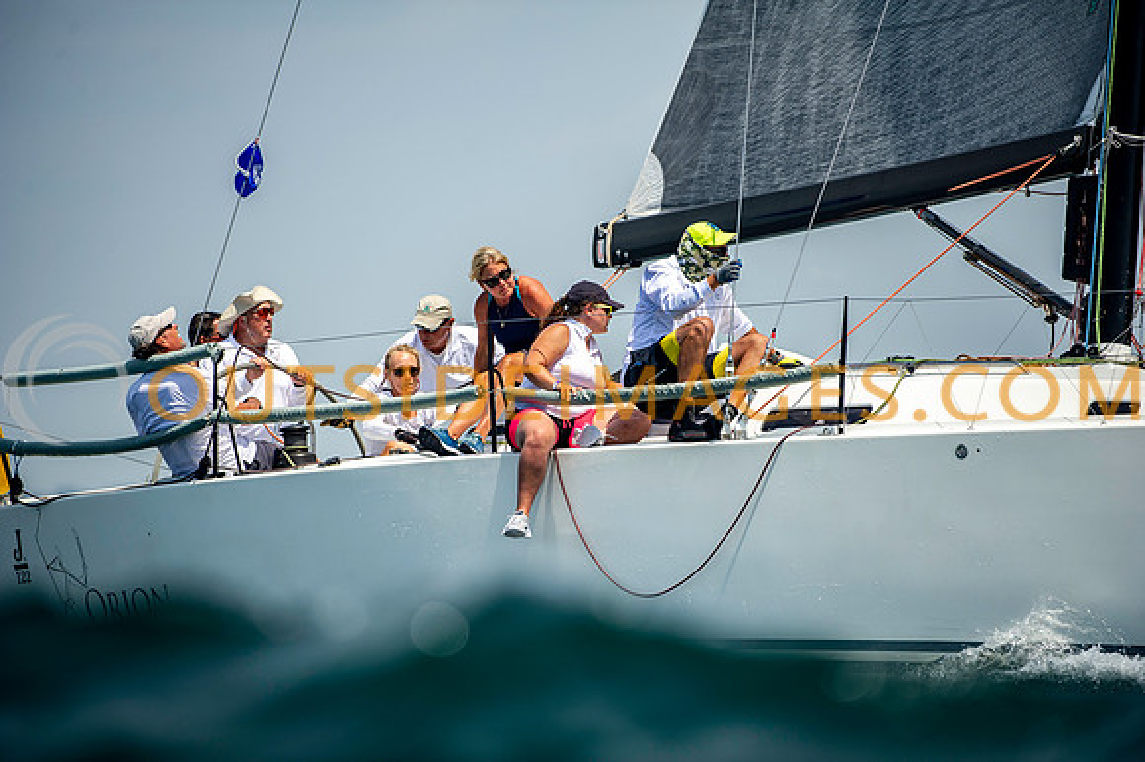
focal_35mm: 330
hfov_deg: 6.2
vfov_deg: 4.2
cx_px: 572
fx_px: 10489
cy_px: 381
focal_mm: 330
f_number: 5
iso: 400
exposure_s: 1/3200
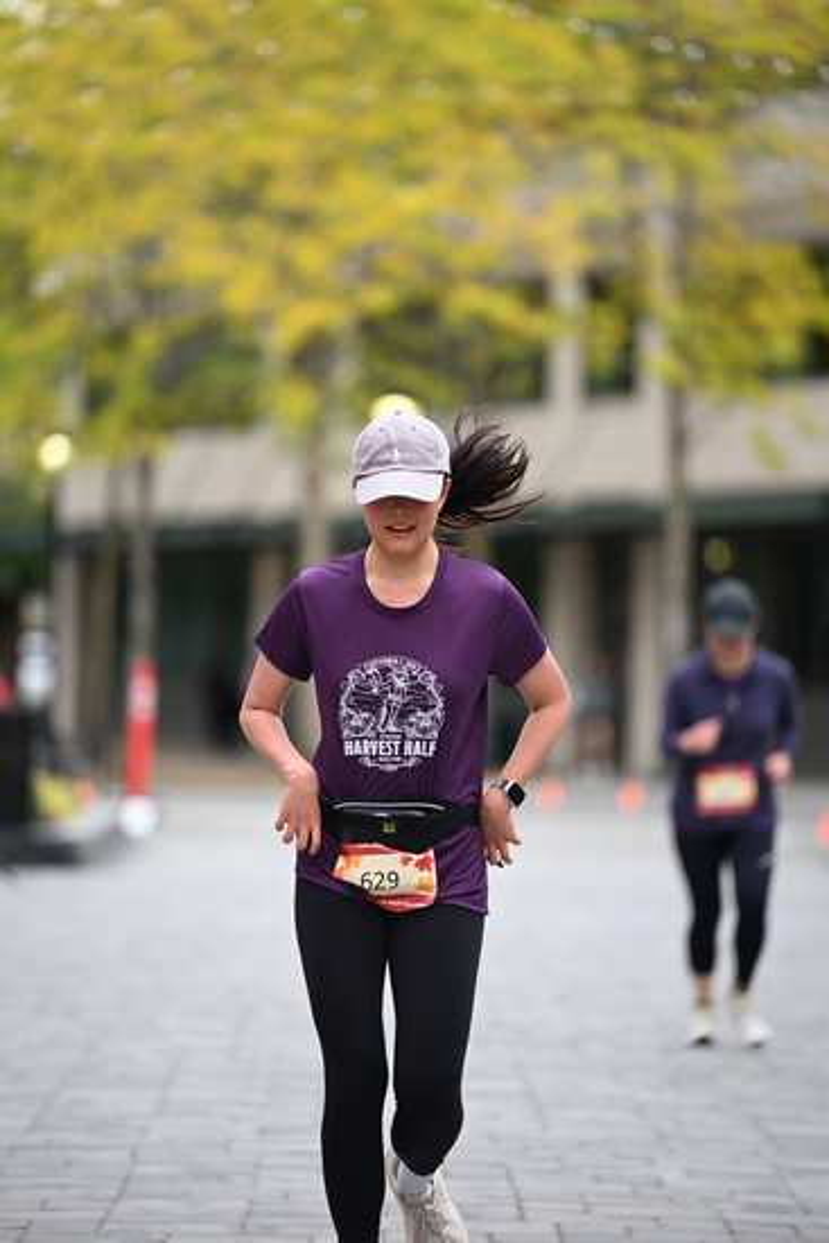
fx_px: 6731
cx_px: 414
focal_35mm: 195
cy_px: 622
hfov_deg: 7.0
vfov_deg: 10.5
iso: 640
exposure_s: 1/1600
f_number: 2.8
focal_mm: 195
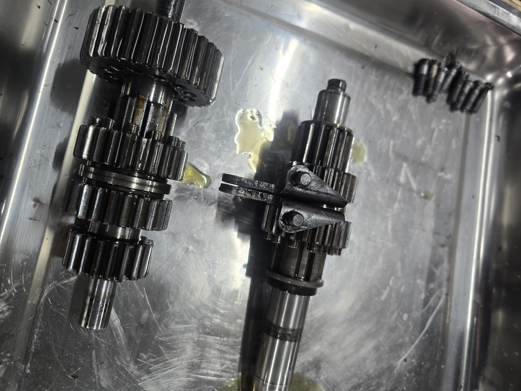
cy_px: 196
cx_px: 260
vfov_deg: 58.9
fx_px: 346
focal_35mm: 23
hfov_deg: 73.9
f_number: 1.7
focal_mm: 6.3
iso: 100
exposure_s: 1/100
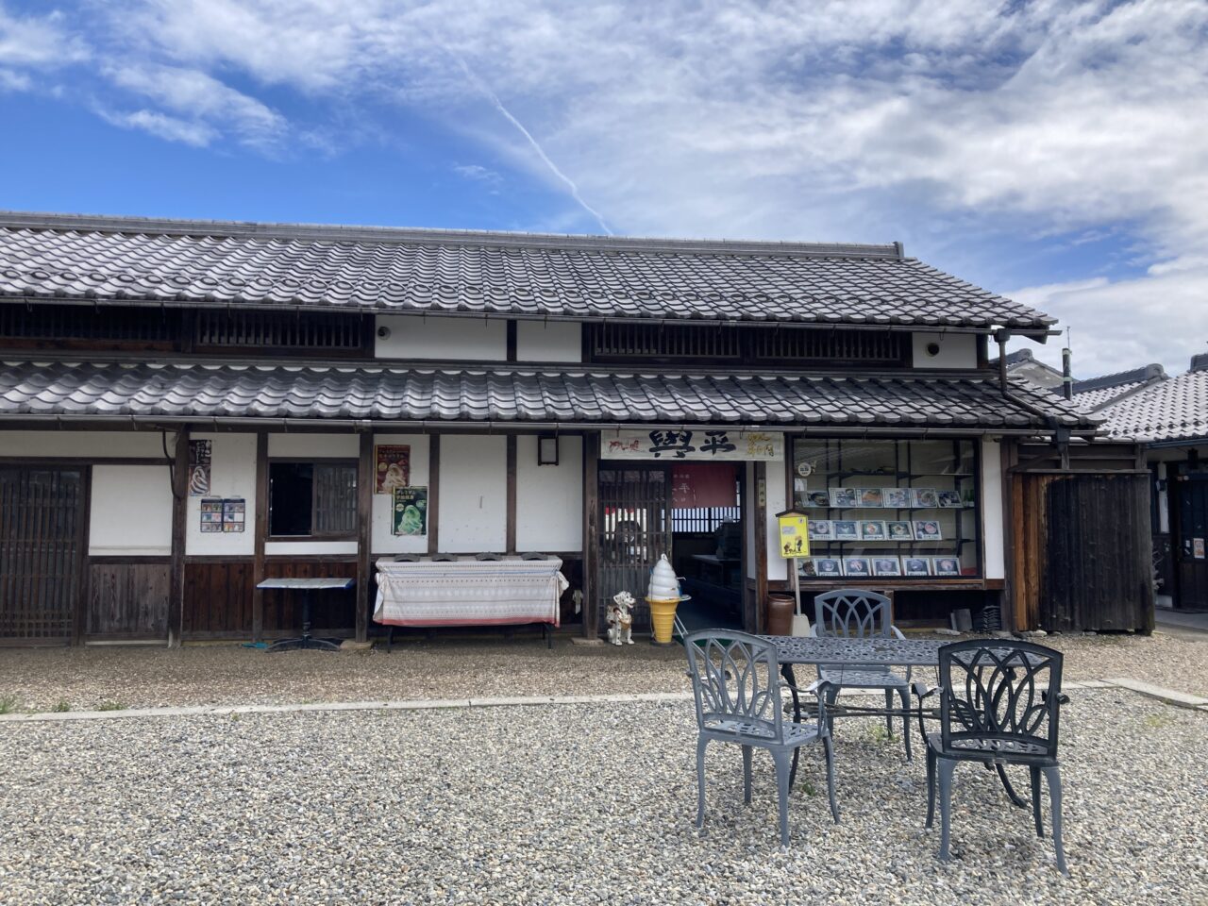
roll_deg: +0.3
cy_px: 453
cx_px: 604
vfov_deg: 49.7
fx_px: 977
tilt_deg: +5.5
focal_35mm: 28
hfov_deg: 63.4
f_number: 1.8
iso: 20
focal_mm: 3.99
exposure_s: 1/1799
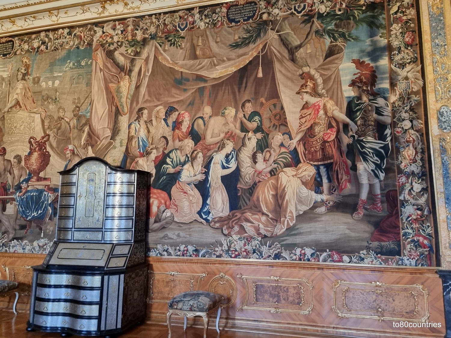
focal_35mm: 24
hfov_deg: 71.6
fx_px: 313
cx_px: 226
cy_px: 169
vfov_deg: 56.8
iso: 500
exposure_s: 1/25
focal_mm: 6.7
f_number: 1.8
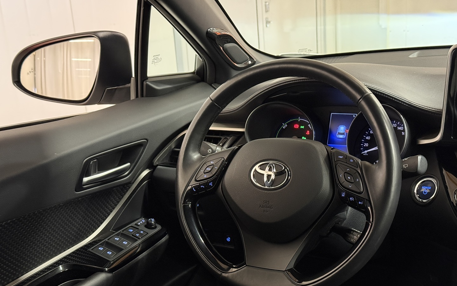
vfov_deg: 25.3
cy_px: 167
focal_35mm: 51
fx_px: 635
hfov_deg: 39.6
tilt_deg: -16.0
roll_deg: +4.9
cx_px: 229
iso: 500
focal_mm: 6.76
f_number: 1.78
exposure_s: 1/33
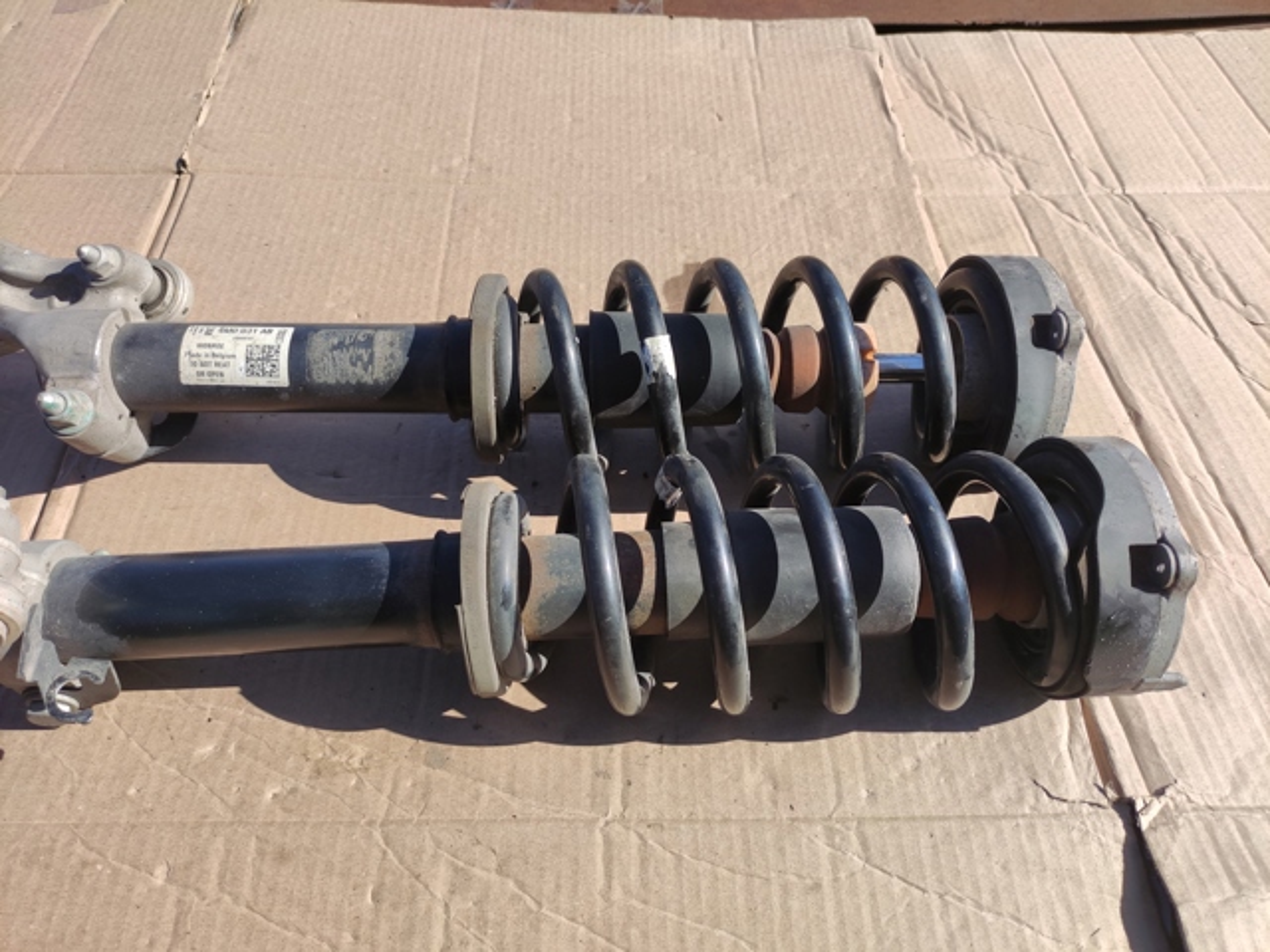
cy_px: 476
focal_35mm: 25
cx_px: 635
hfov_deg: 69.4
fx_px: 917
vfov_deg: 54.9
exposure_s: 1/1104
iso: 50
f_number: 1.89
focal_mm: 5.43
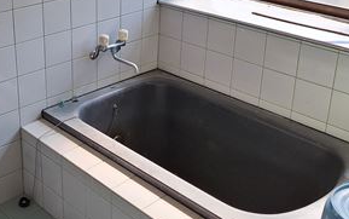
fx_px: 514
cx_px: 64
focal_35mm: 54
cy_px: 60
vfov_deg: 23.8
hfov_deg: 36.1
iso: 40
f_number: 1.8
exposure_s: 1/569
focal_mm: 5.54
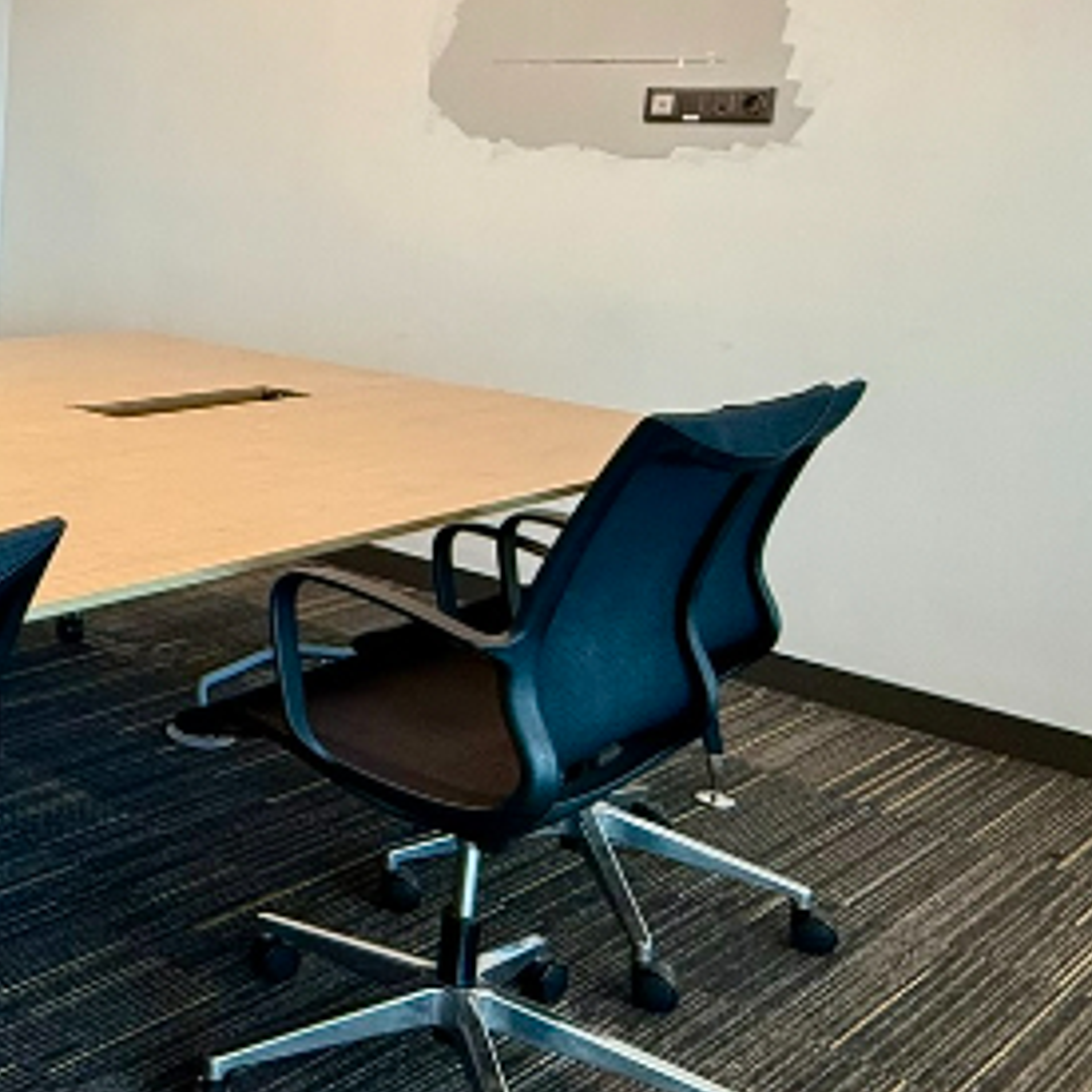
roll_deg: -1.9
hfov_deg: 32.7
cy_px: 365
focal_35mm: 45
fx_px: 1606
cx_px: -127
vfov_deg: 37.2
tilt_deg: -8.1
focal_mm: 2.22
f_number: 2.2
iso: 200
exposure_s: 1/100
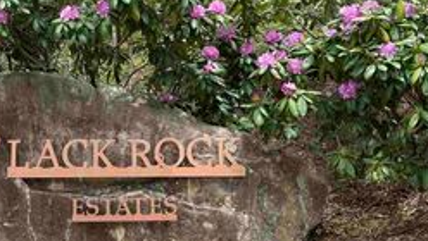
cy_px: 149
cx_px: 131
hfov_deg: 36.1
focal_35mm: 57
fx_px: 647
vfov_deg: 21.1
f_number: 1.6
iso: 32
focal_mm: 4.2
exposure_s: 1/1024
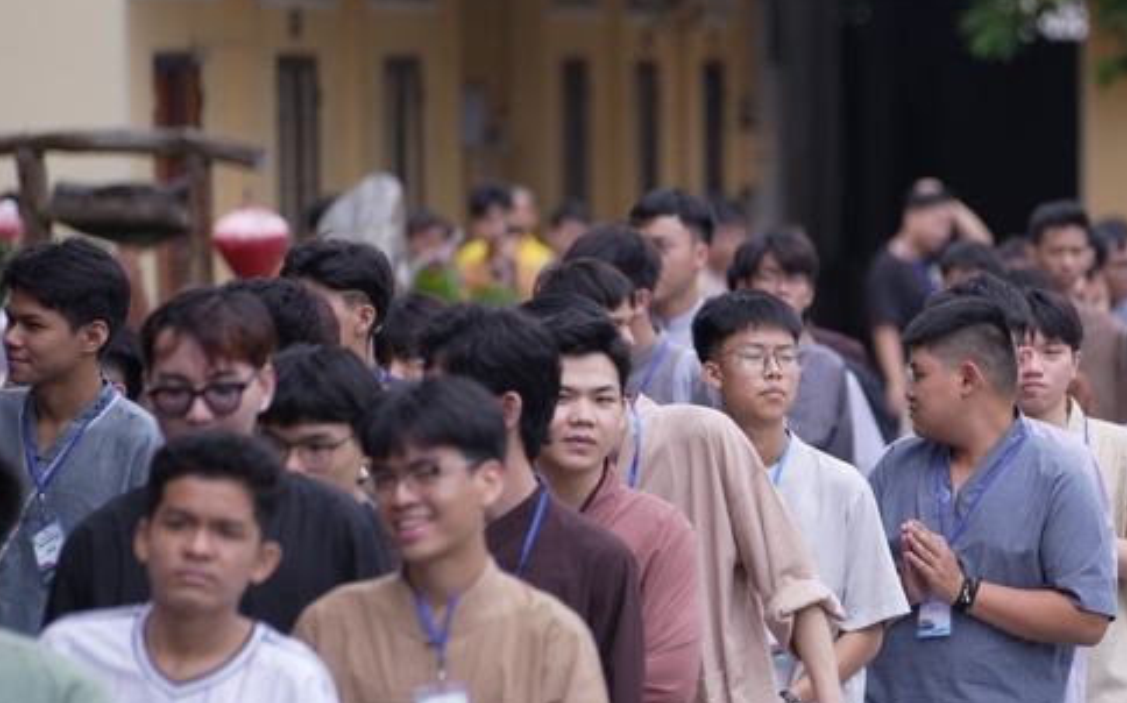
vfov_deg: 4.3
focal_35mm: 308
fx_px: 9456
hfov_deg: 6.8
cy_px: 468
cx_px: 893
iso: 125
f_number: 2.8
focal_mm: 150
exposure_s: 1/800
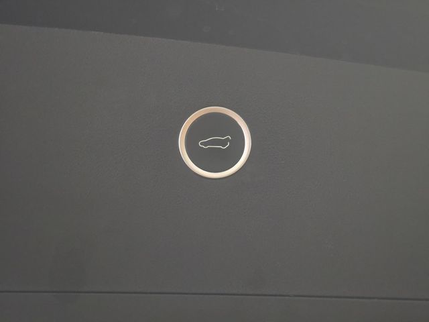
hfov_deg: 17.1
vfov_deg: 12.9
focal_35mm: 115
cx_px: 214
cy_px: 161
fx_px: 1425
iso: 320
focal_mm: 18.6
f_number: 2.9
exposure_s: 1/30
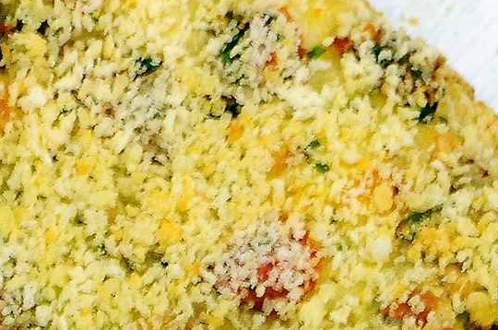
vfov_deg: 2.3
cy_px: 401
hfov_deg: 3.5
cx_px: -361
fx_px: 8062
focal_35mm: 584
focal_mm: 105
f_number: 10
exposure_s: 1/8
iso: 1000
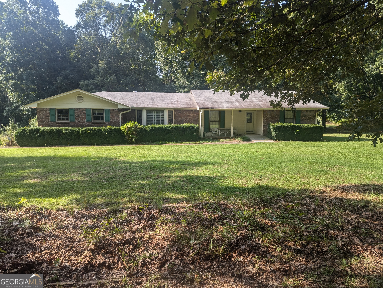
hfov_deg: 71.5
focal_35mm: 24
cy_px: 144
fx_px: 266
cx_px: 192
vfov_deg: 56.9
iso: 41
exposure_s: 1/462
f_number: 1.85
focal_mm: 6.81
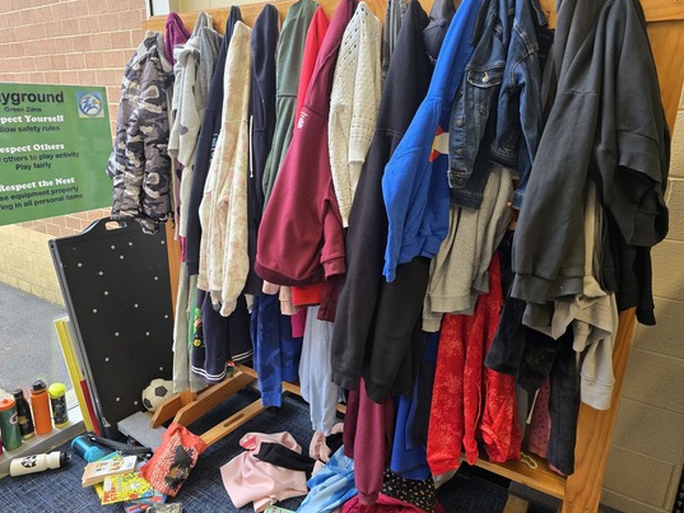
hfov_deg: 71.6
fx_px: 474
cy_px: 252
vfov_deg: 56.8
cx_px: 331
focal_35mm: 24
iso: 400
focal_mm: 6.3
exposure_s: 1/120
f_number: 1.7
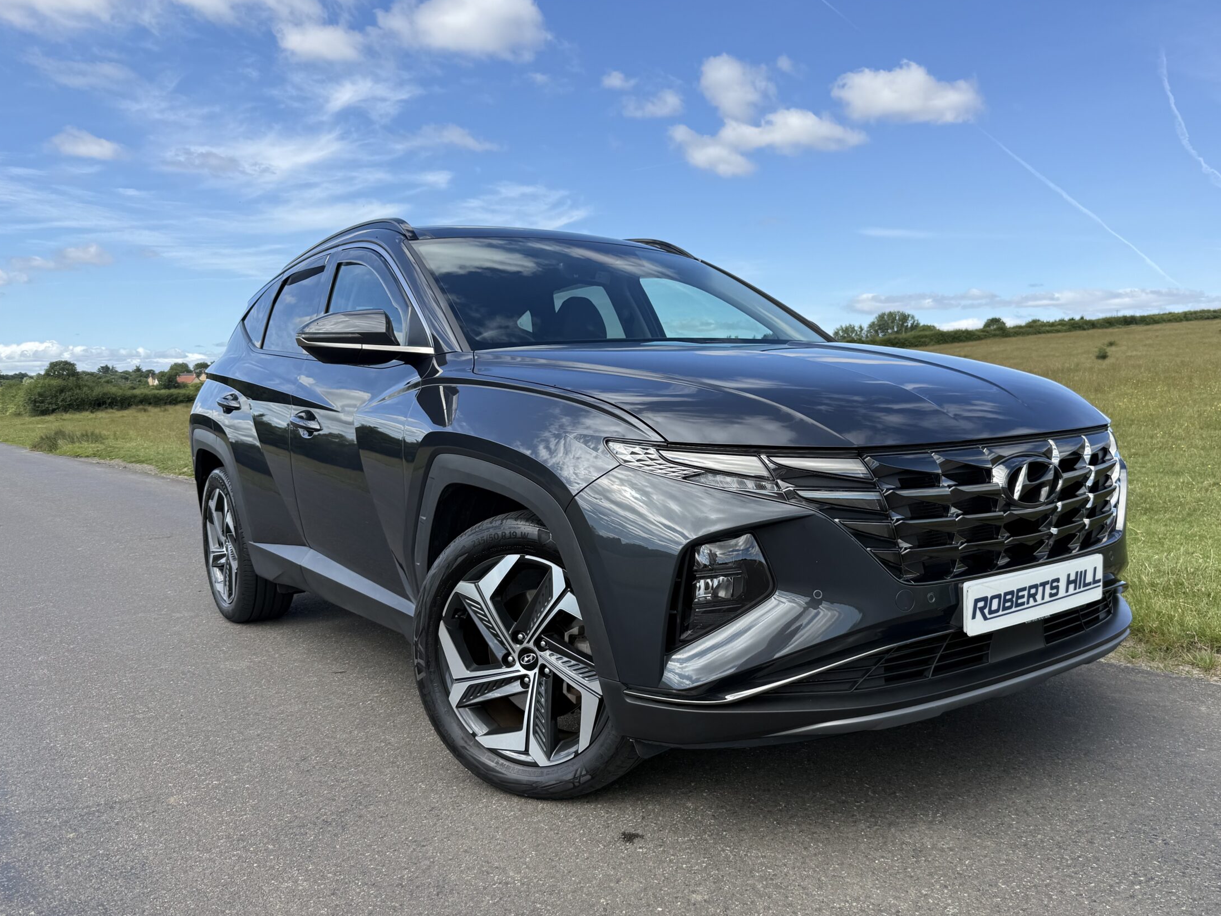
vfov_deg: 49.6
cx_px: 696
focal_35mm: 28
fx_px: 988
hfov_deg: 63.2
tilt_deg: -8.8
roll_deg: +0.7
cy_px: 527
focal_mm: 6.76
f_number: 1.78
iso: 80
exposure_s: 1/2907
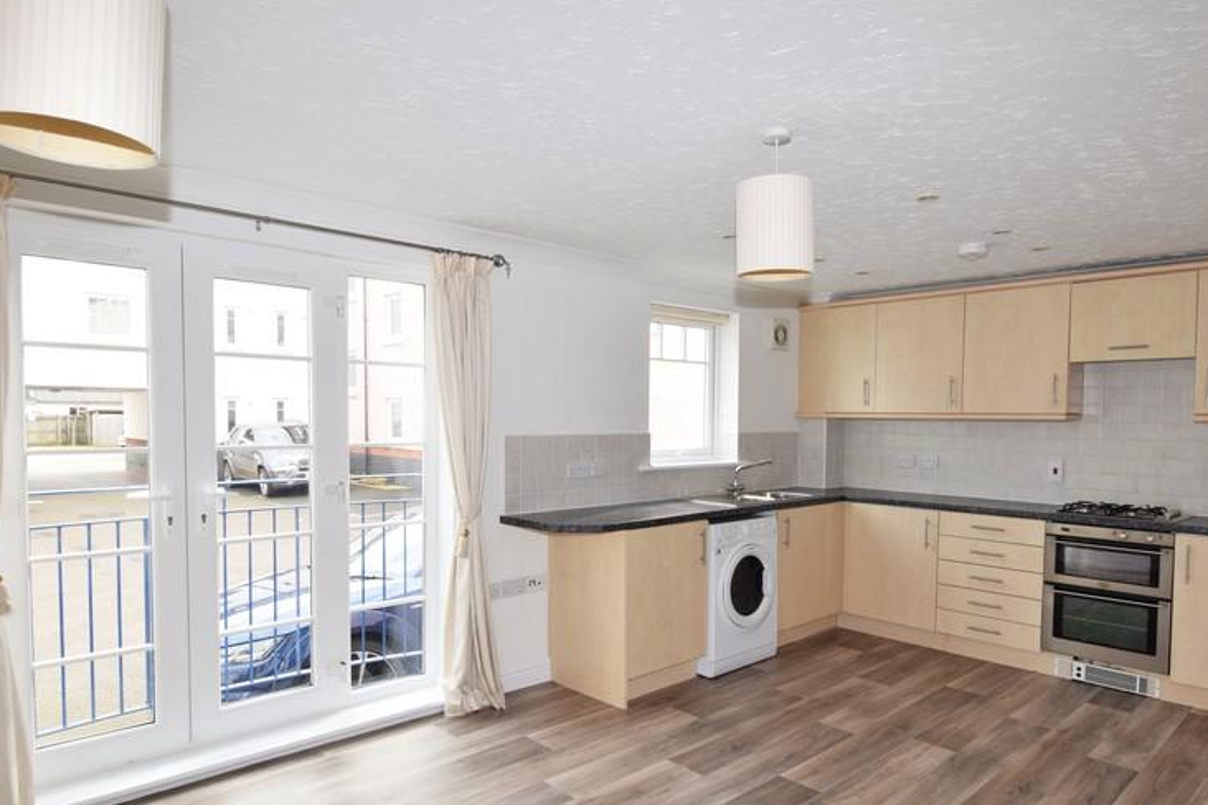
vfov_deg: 59.4
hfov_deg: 80.6
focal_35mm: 21
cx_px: 703
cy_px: 446
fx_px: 705
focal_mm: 10
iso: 450
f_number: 5.6
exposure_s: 1/125
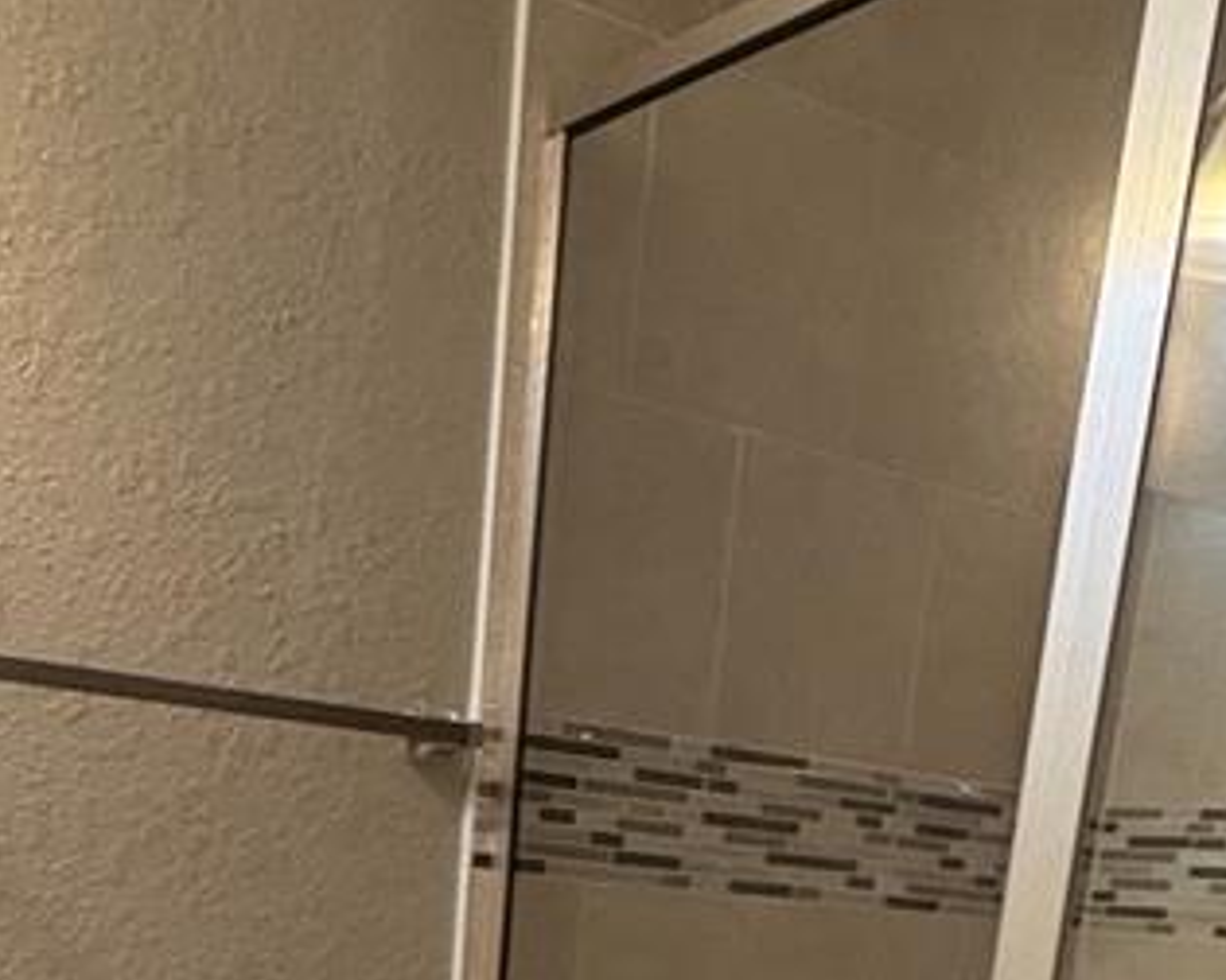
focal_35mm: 52
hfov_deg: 35.9
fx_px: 1887
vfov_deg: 23.0
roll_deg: -4.8
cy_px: 1513
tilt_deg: -17.7
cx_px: 490
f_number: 2.2
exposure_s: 1/60
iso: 400
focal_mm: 2.22
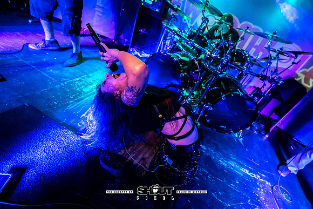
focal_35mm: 16
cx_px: 175
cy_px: 92
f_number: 2.8
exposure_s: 1/200
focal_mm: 14
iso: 3200
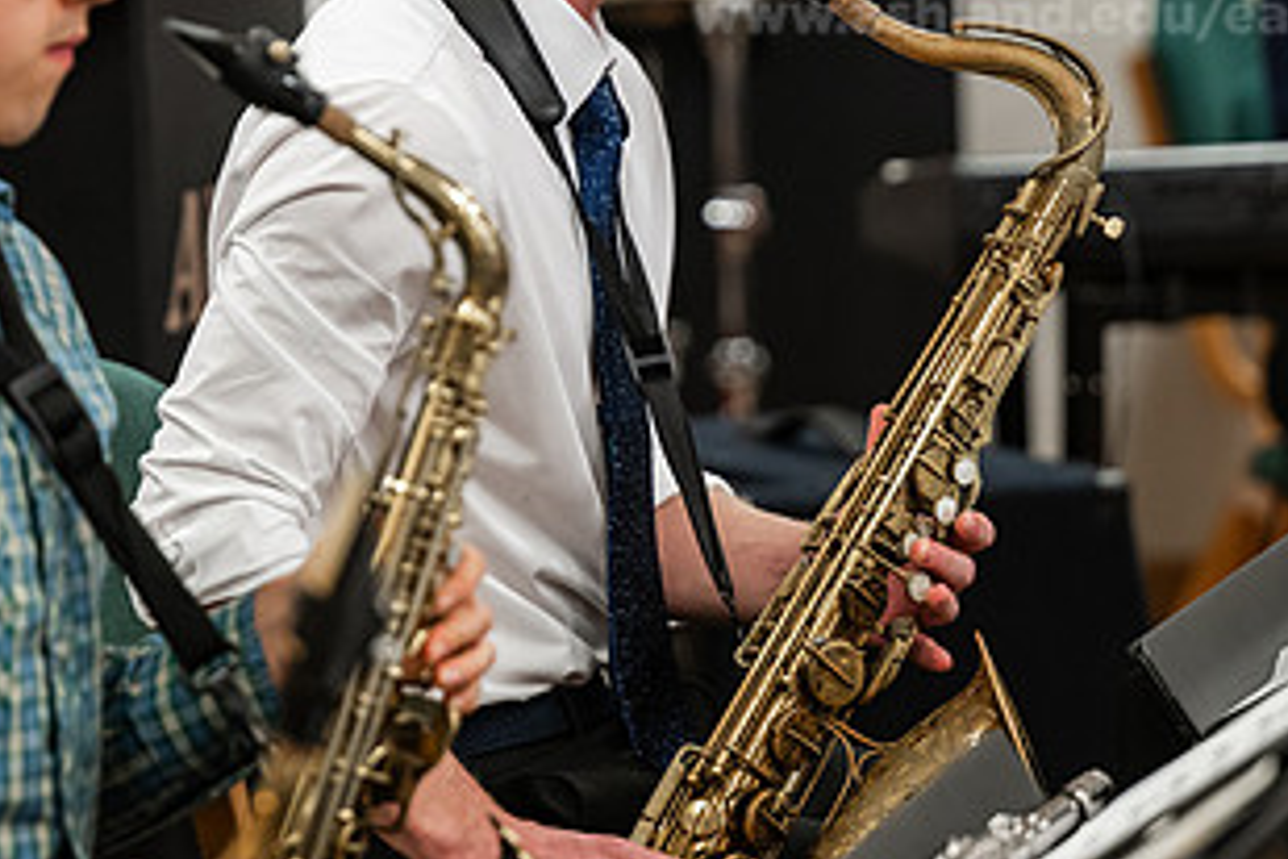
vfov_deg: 6.1
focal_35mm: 225
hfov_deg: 9.1
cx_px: 504
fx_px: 8049
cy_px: 102
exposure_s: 1/160
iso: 1250
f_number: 2.8
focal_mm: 120
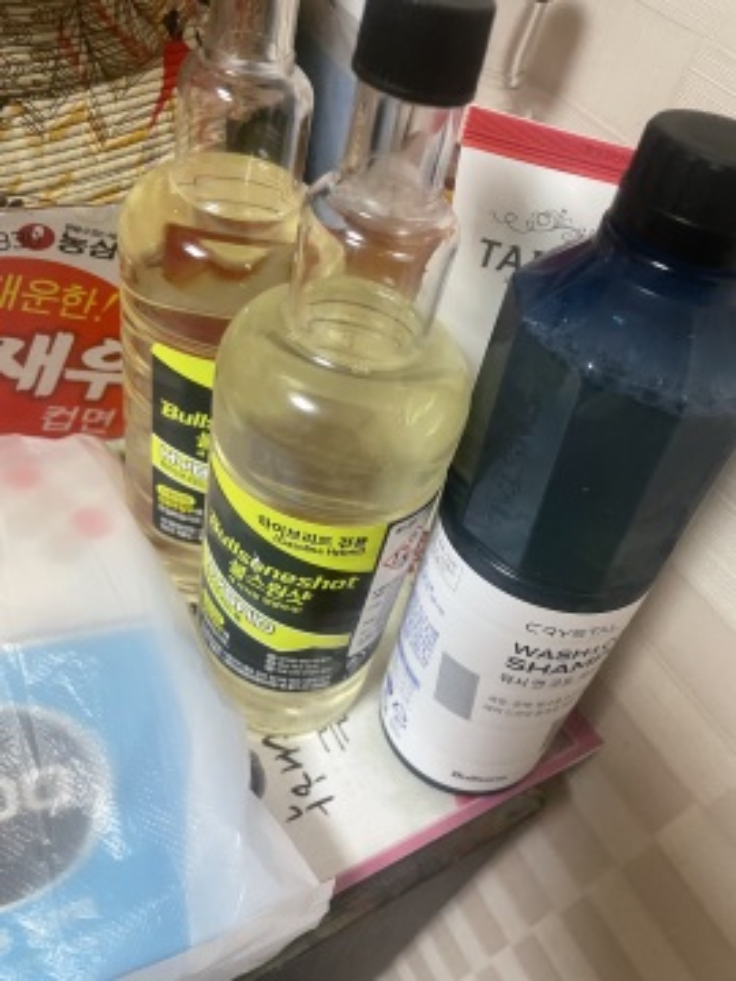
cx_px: 368
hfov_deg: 53.1
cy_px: 490
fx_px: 737
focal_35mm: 26
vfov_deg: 67.3
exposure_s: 1/40
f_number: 1.6
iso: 500
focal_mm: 4.2
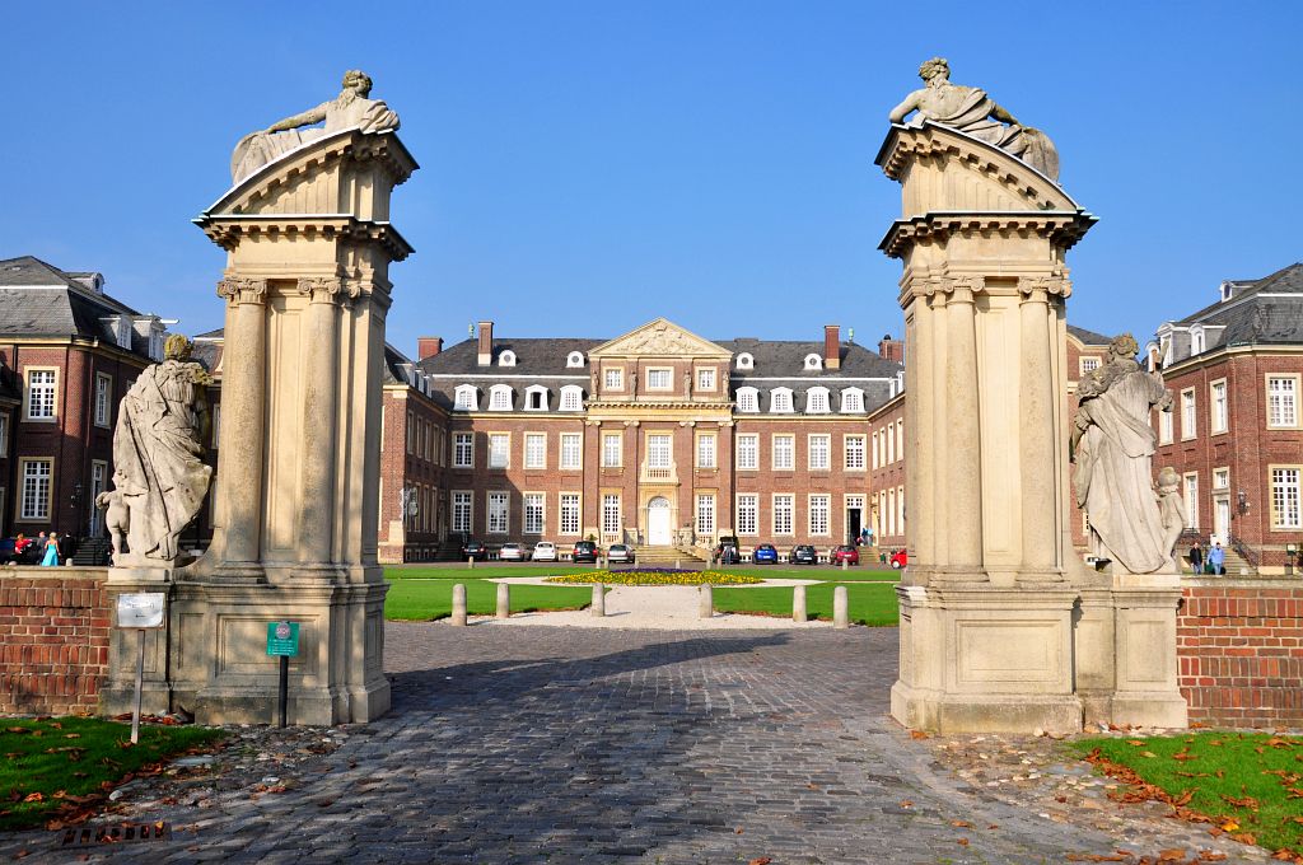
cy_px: 432
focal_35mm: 33
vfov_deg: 39.9
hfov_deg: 57.3
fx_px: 1193
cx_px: 652
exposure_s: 1/320
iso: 200
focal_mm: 22
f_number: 10
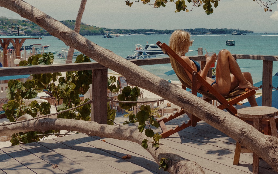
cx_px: 237
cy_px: 50
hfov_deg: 38.2
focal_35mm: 50
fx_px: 379
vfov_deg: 25.6
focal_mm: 24
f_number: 8
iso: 100
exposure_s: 1/500
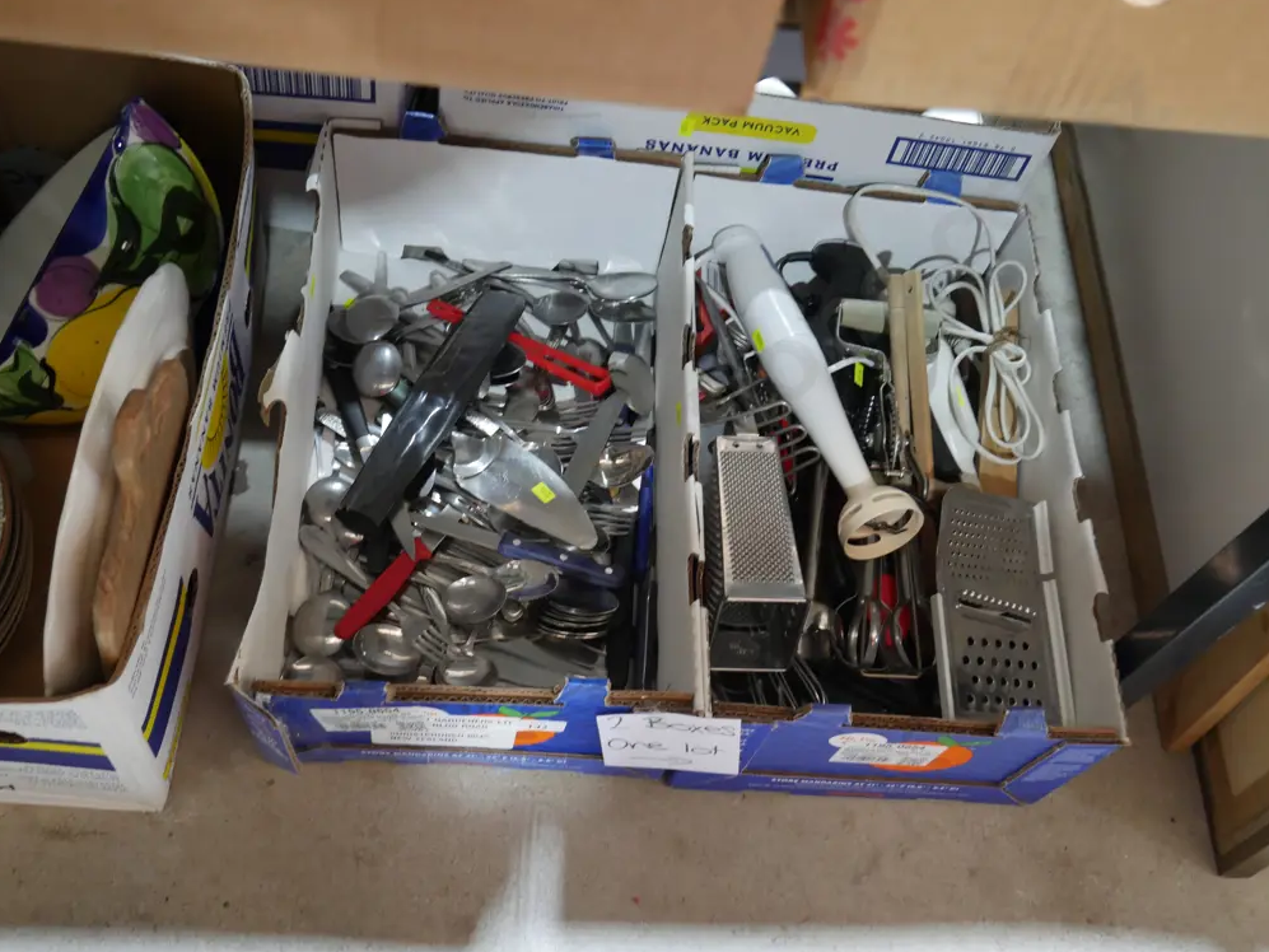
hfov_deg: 50.1
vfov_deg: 38.7
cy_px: 483
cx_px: 635
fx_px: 1357
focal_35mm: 37
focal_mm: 18
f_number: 4
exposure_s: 1/60
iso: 1250
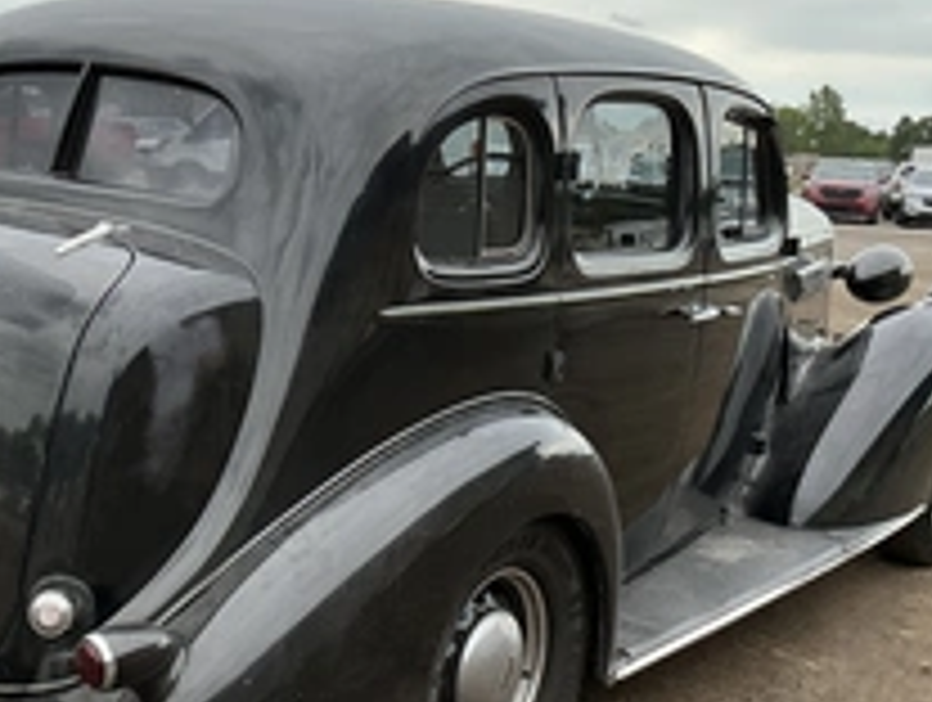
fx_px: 1456
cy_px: 378
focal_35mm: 54
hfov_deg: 34.9
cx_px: 266
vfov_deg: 27.1
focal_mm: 3
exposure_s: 1/248
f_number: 1.8
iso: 25
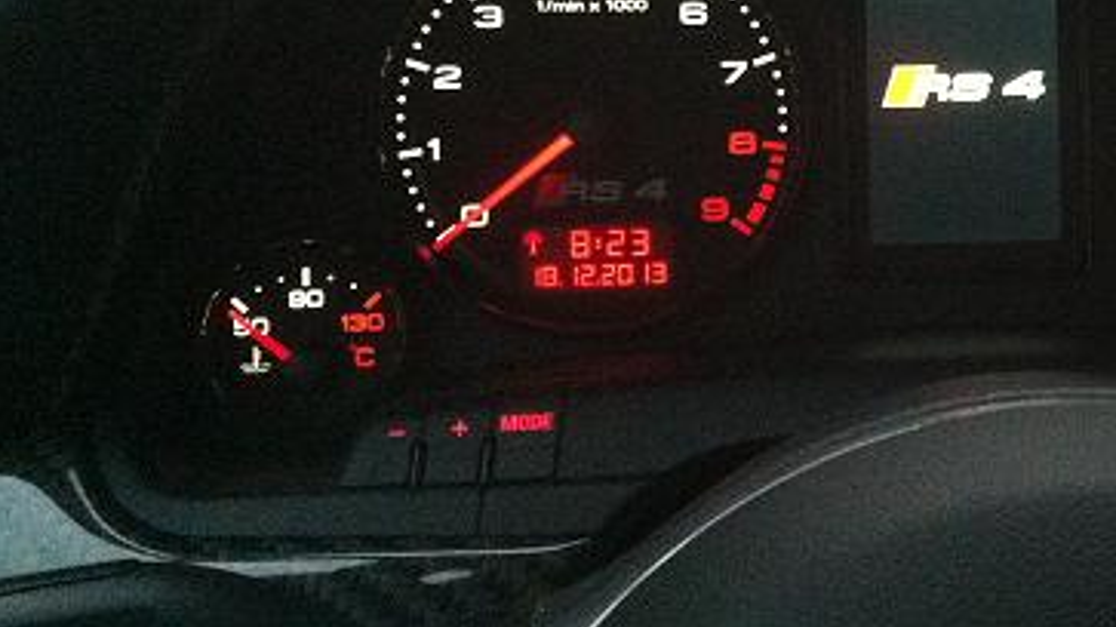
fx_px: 2012
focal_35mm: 68
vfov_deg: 17.5
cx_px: 935
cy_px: 98
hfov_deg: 30.1
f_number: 2.8
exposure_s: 1/15
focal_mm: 3.85
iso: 1000
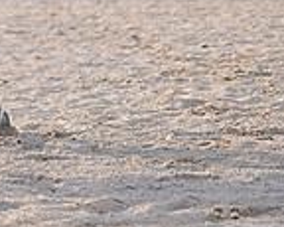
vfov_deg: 4.3
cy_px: -110
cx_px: -248
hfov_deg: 5.3
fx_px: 3015
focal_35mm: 359
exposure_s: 1/2000
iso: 1000
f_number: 4.5
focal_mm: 95
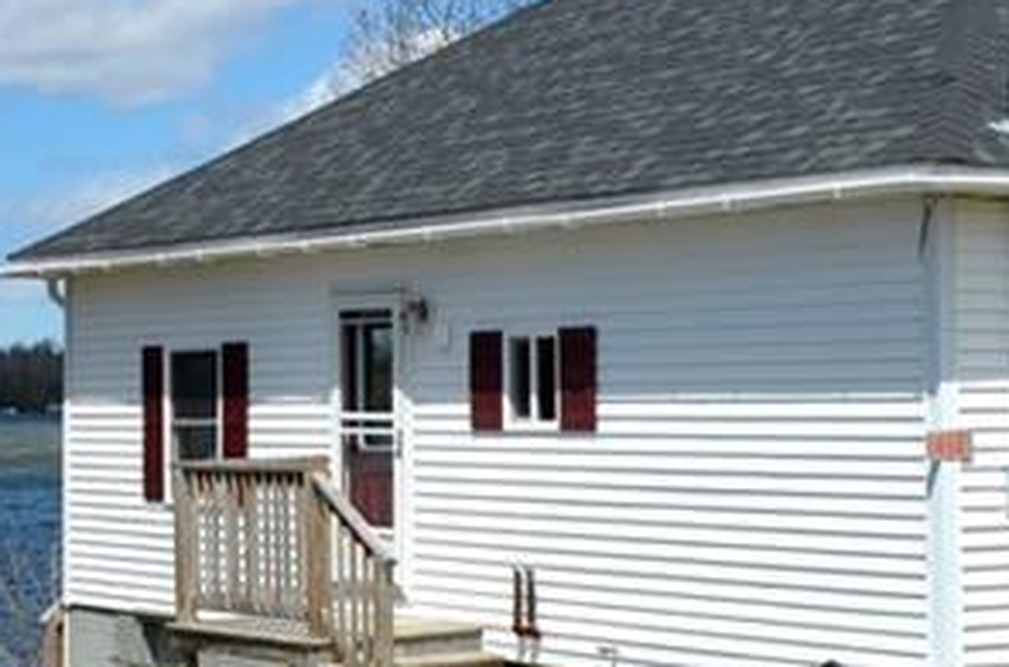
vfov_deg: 13.1
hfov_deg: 19.6
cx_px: 366
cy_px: 234
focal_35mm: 104
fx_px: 2907
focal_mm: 20
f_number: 8
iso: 100
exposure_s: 1/250
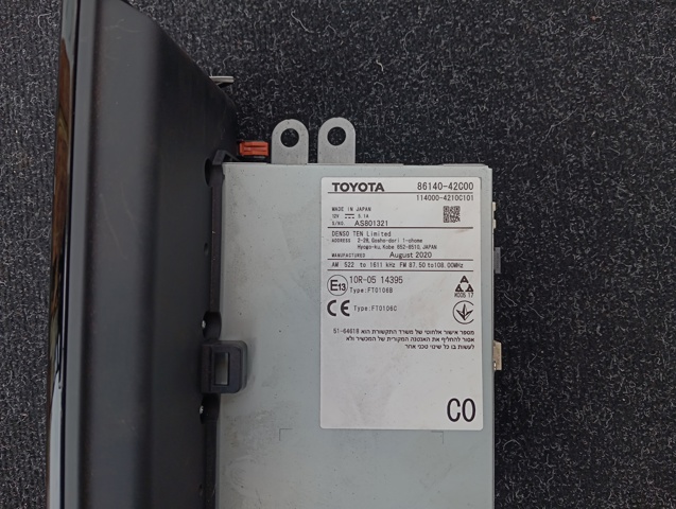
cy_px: 254
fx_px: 548
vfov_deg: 49.9
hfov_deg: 63.4
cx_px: 338
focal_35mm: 28
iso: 56
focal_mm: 4.22
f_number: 1.8
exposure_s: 1/206
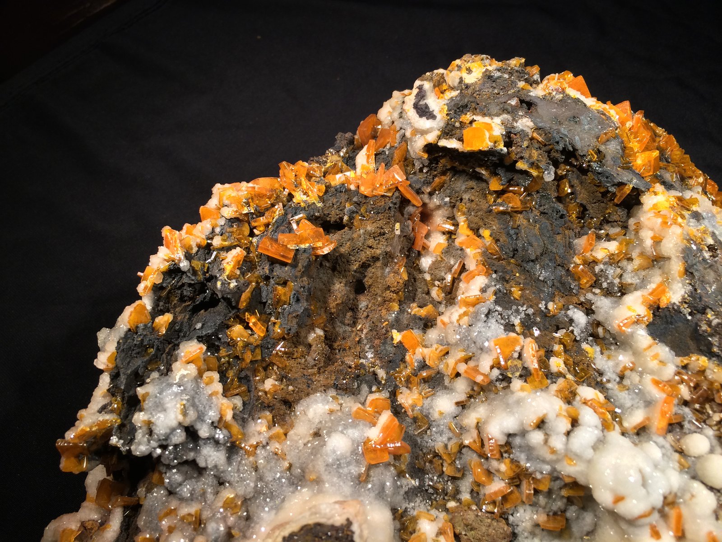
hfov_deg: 61.7
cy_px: 271
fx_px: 605
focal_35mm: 29
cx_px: 361
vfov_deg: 48.2
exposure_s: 1/120
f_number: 2.2
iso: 64
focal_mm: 4.15
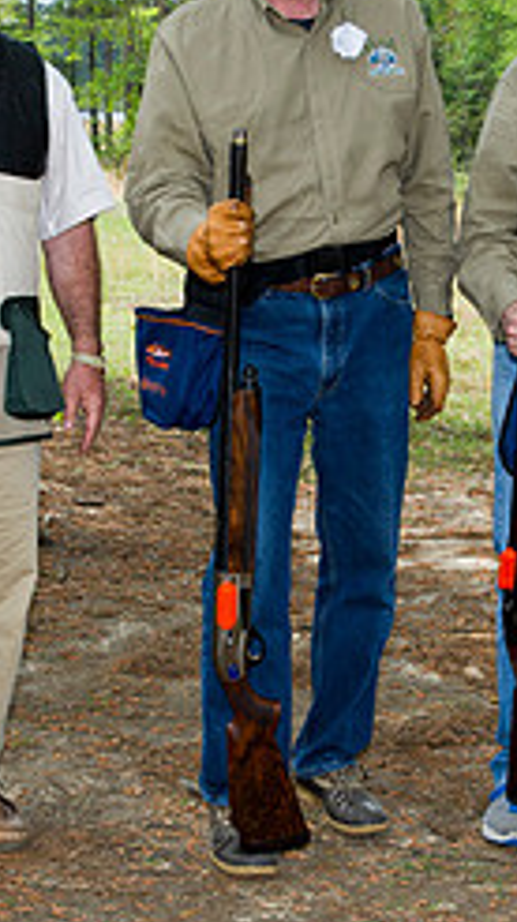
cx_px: 300
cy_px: 424
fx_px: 1929
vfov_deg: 26.9
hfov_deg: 15.3
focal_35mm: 79
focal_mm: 32
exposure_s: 1/320
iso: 400
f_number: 8
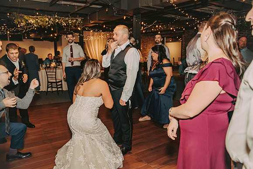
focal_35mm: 28
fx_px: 197
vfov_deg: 46.4
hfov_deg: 65.5
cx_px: 126
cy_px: 84
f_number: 4
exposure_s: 1/125
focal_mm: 28
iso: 1250
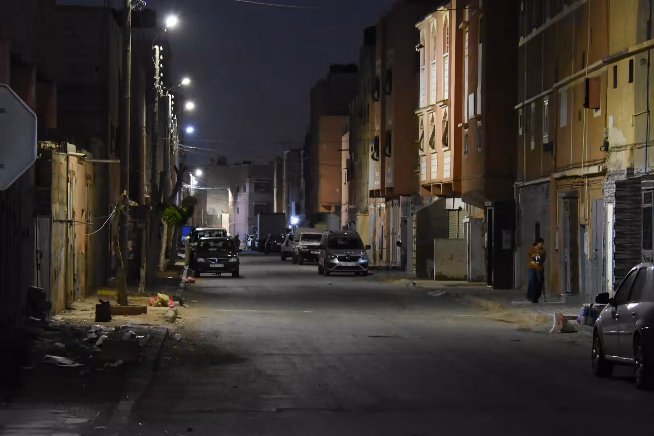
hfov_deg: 15.9
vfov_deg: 10.6
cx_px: 327
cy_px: 218
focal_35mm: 129
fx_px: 2343
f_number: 5.6
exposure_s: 1/30
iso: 10000
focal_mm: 86
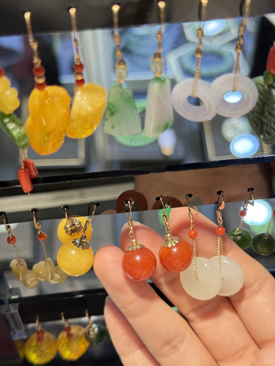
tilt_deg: -48.8
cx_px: 138
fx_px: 508
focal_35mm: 48
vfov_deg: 39.7
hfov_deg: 30.3
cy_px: 183
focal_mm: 6.76
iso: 125
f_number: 1.78
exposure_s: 1/245
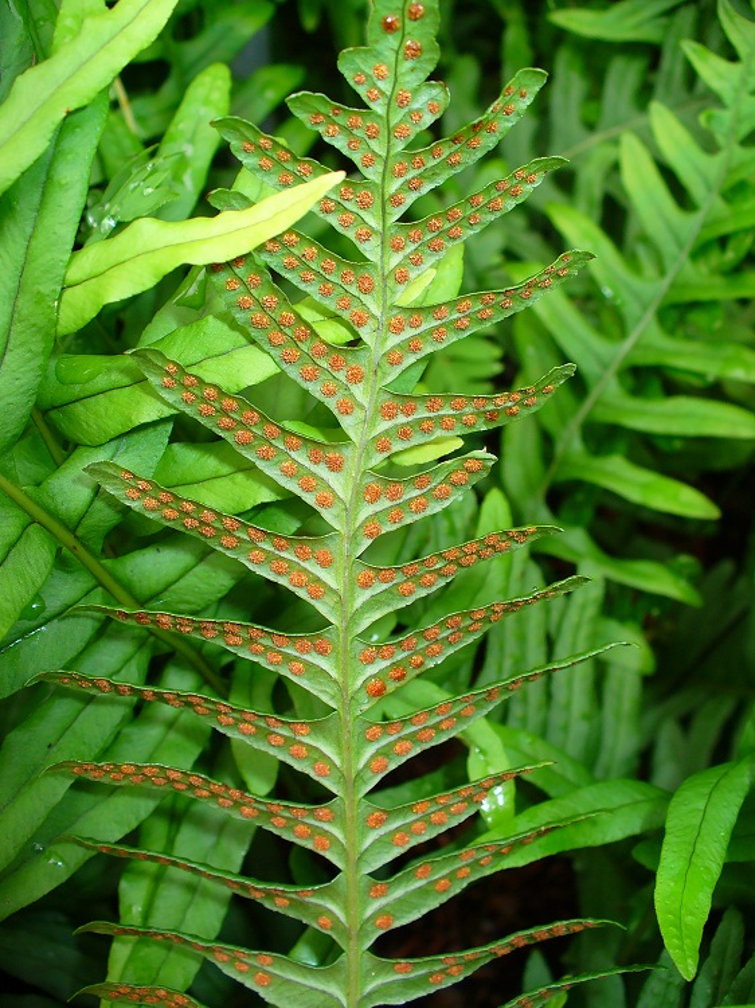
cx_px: 378
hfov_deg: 38.6
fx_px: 1077
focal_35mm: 37
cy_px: 504
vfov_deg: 50.2
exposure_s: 1/60
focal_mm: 6.1
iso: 64
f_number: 2.8
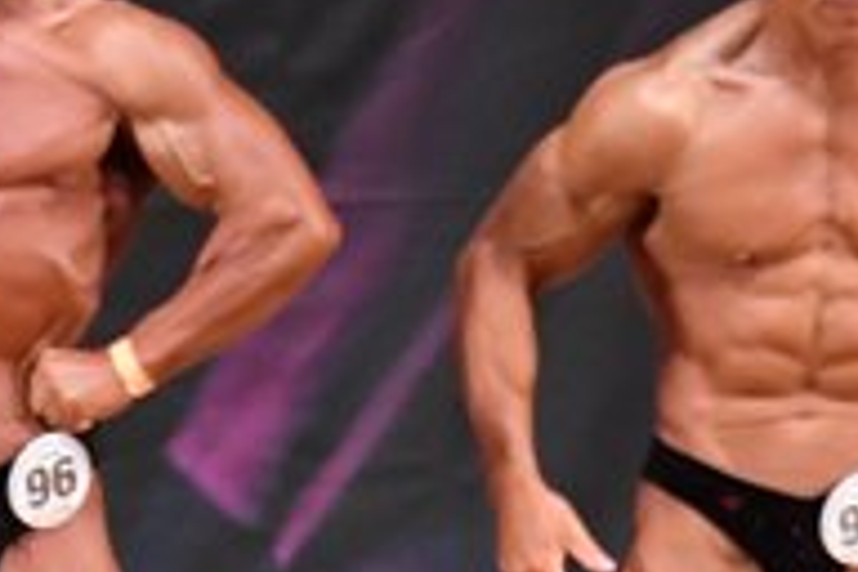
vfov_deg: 1.7
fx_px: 19423
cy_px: 590
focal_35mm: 815
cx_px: -695
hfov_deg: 2.5
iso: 6400
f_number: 5.6
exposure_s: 1/400
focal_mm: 135
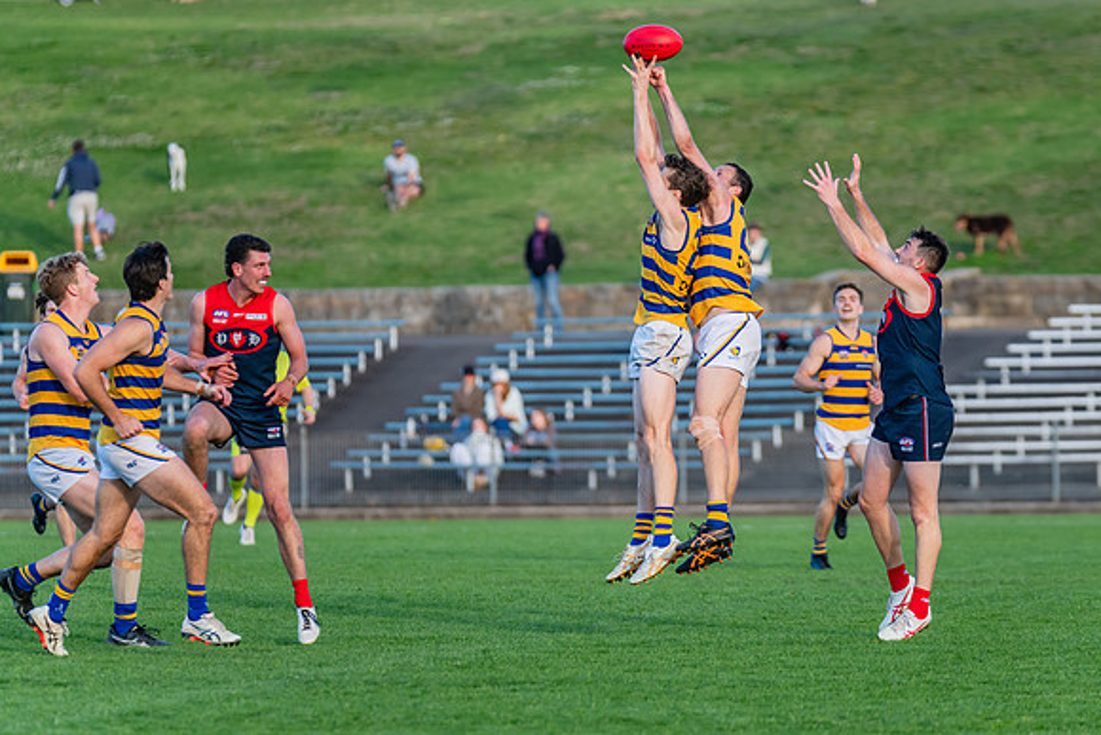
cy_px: 314
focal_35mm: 334
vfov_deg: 4.1
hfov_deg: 6.2
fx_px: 10217
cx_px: 631
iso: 800
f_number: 4
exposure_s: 1/1250
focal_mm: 290
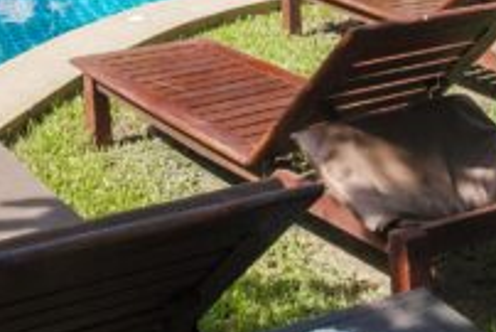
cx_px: 172
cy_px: -287
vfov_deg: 15.2
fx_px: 1048
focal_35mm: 76
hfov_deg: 26.5
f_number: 8
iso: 200
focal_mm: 10
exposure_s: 1/150
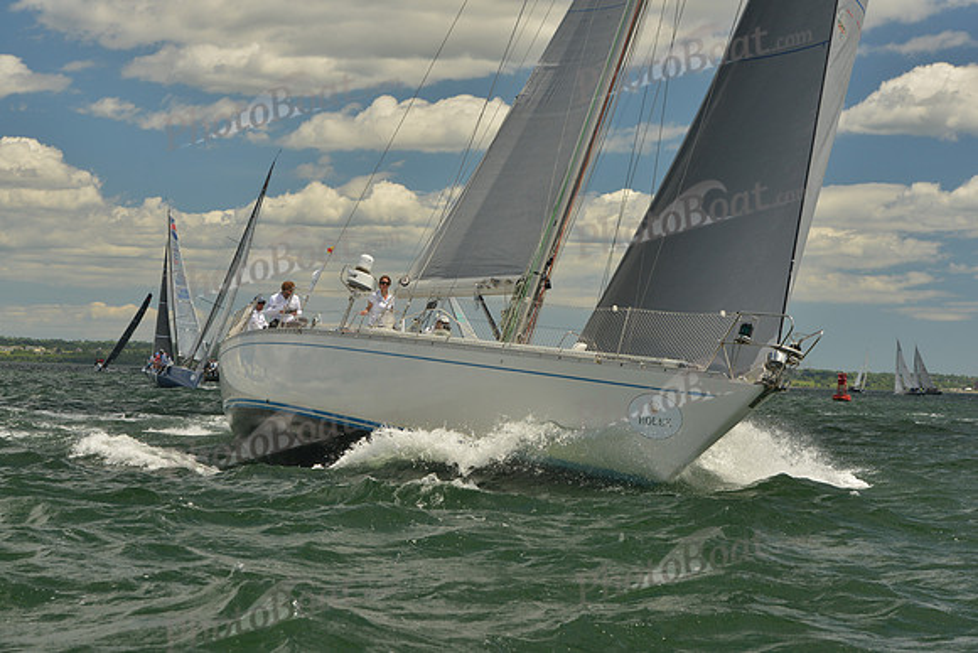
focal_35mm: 92
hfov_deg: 22.1
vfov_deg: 14.9
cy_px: 326
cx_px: 489
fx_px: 2500
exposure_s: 1/800
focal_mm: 92
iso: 400
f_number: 8
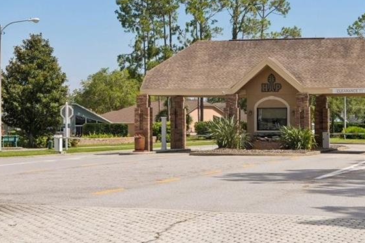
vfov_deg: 13.6
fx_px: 1014
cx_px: 222
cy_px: 60
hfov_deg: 20.4
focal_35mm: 100
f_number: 8
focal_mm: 35
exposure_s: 1/2000
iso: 400
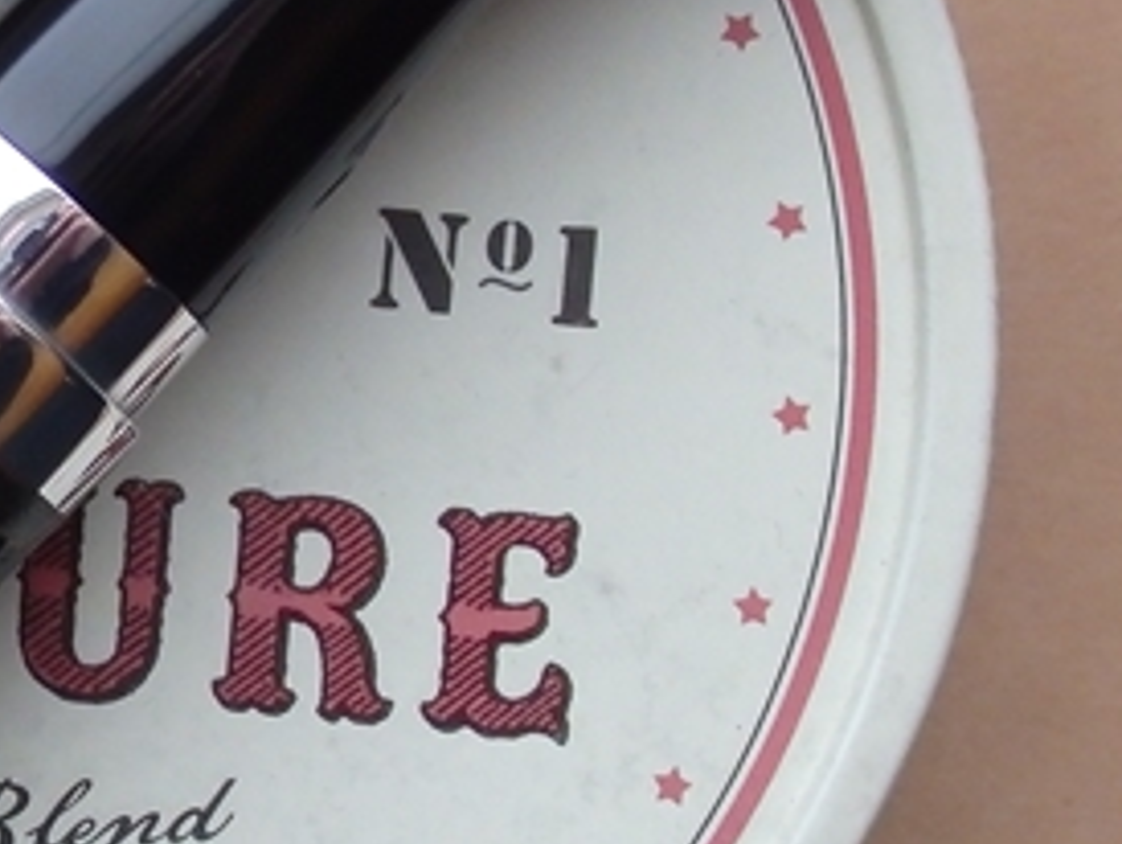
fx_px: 4639
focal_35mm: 143
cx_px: -53
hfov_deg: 13.6
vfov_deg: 10.4
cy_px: 328
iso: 640
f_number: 4
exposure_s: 1/50
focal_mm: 8.9
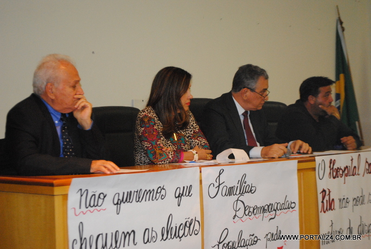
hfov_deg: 29.2
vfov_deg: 19.8
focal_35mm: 69
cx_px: 186
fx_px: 712
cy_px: 124
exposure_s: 1/30
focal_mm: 46
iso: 1600
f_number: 5.3
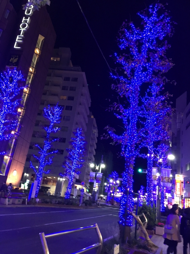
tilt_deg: +19.6
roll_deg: -5.0
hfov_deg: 48.2
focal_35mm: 29
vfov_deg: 61.7
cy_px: 127
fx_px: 212
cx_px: 95
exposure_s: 1/20
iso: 200
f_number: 2.2
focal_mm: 4.15
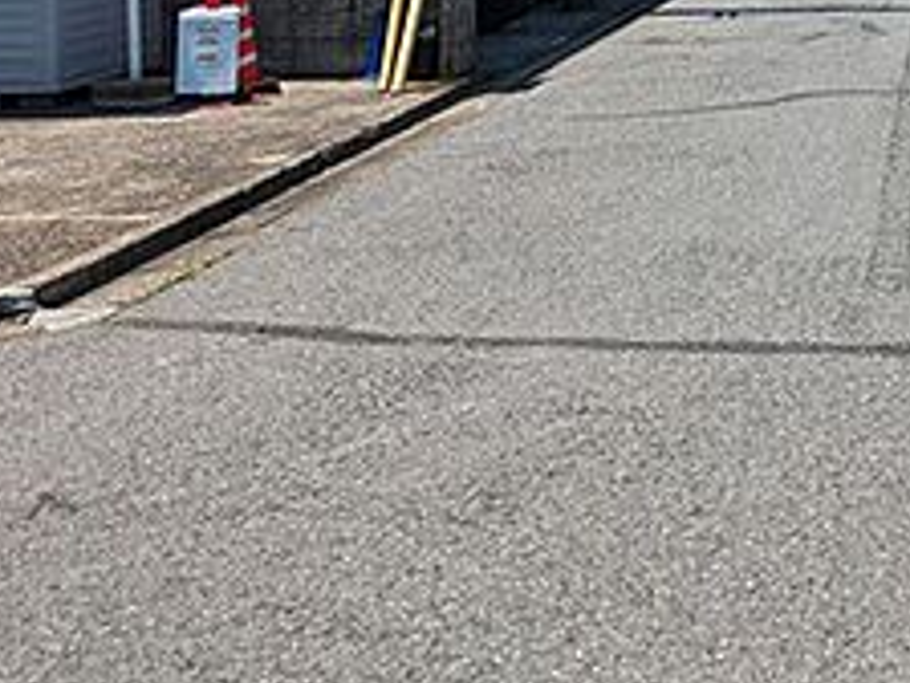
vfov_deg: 20.4
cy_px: -154
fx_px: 1761
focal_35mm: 67
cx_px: 894
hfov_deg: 27.4
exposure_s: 1/1776
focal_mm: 5.43
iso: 47
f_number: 1.89
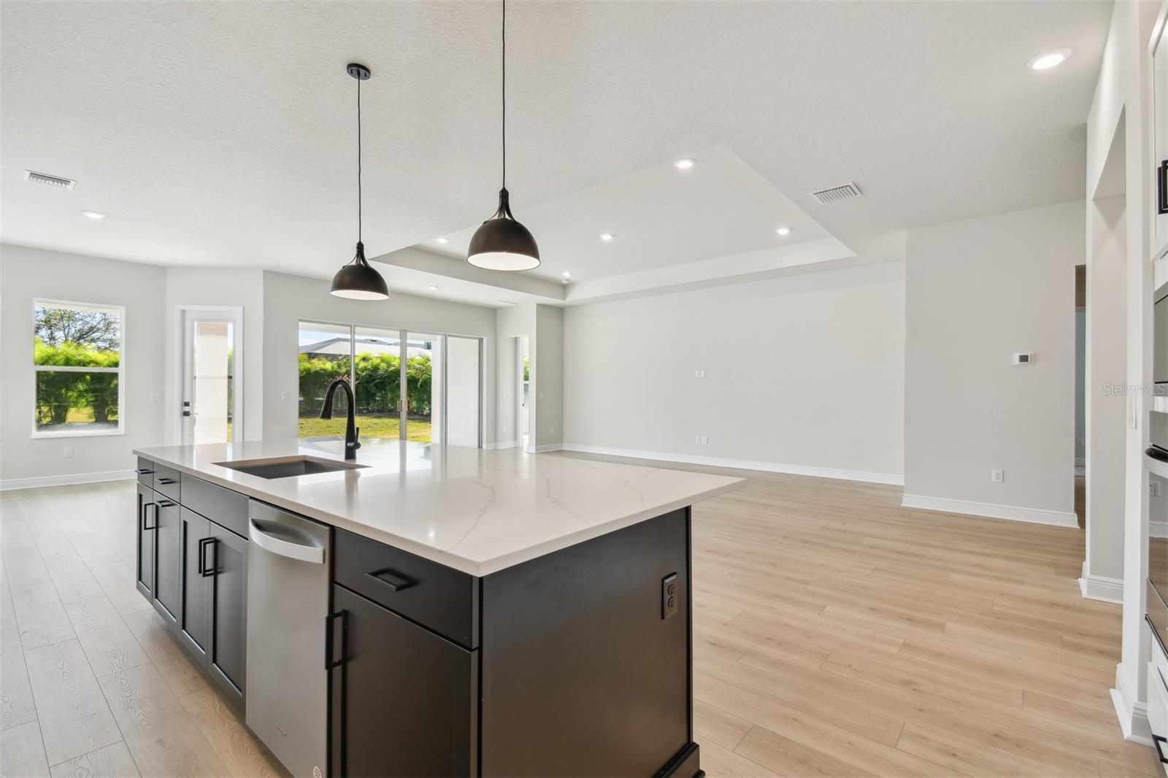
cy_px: 389
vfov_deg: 77.3
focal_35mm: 15
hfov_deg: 100.4
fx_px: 487
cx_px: 584
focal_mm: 10
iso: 100
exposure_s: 1/20
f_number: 7.1
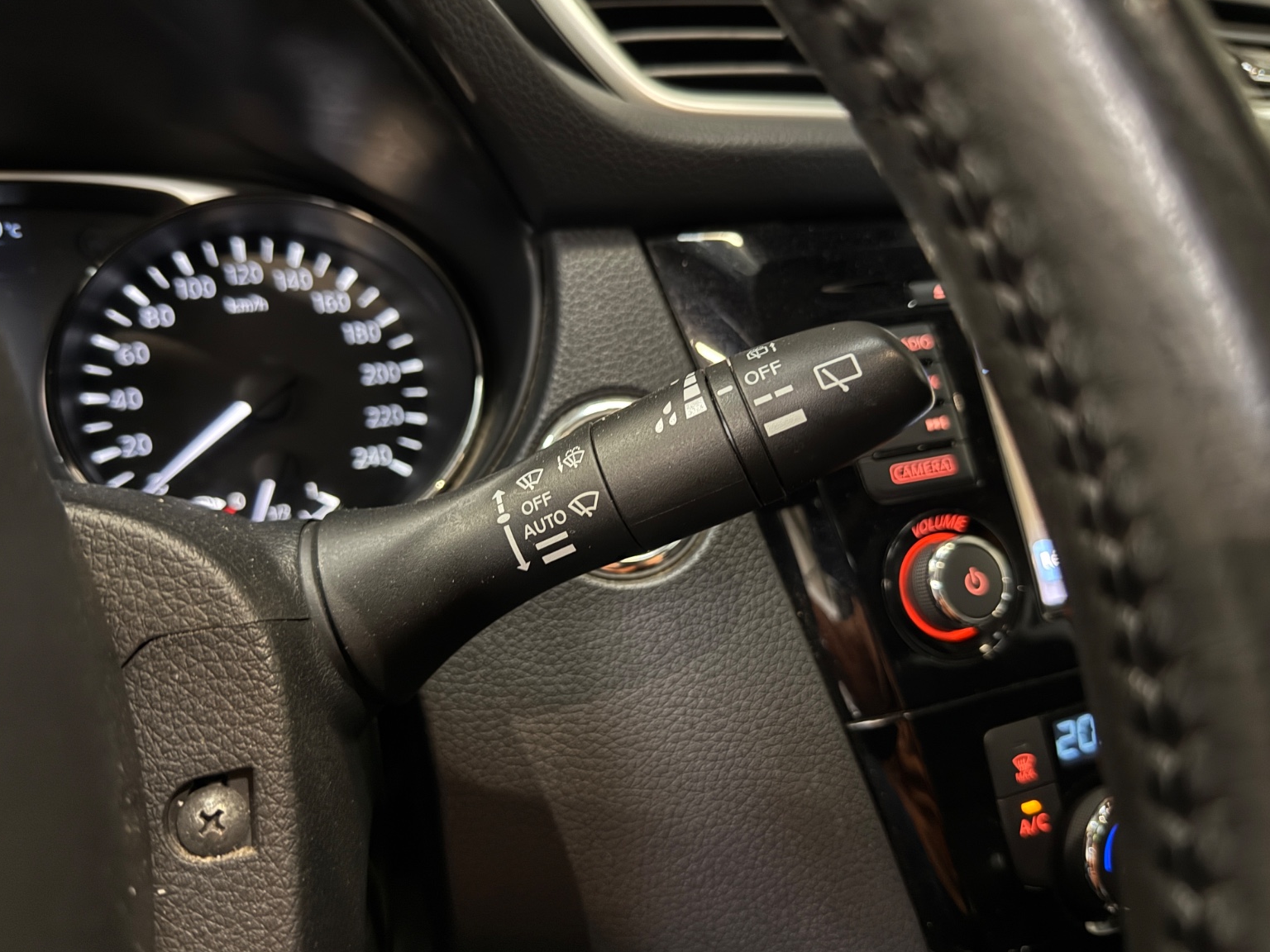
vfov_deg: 54.9
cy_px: 489
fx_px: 917
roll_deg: -0.8
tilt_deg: -19.4
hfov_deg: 69.4
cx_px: 623
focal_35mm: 25
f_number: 1.78
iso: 1250
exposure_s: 1/25
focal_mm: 6.76
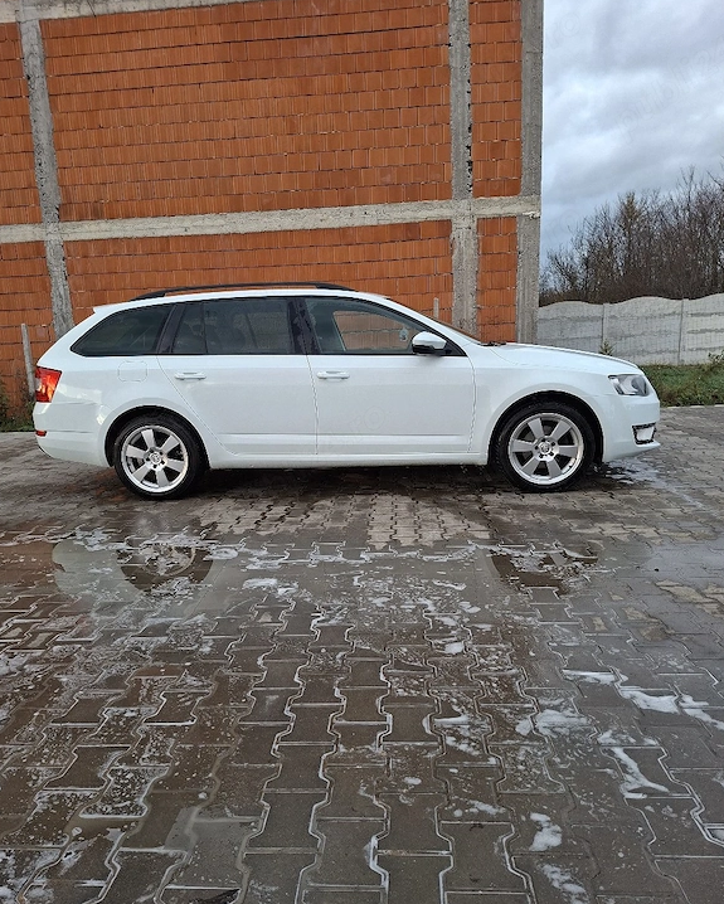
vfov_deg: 67.9
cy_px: 496
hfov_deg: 56.8
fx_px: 669
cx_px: 354
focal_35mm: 25
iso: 64
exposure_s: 1/100
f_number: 1.8
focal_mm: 5.54
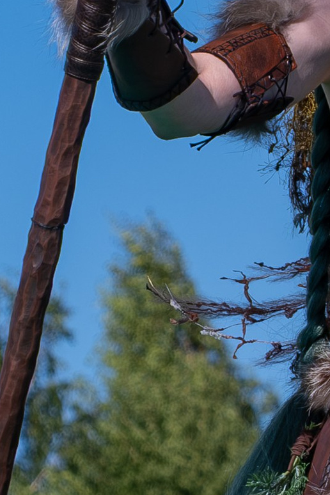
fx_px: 7548
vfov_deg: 3.8
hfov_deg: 2.5
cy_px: 280
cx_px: 494
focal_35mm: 549
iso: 160
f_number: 4
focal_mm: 47
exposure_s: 1/1600
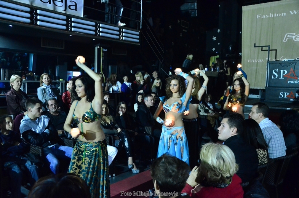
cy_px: 99
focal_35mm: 36
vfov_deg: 36.7
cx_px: 150
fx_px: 298
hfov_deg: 53.2
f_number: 4.5
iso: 4000
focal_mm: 24
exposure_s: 1/30
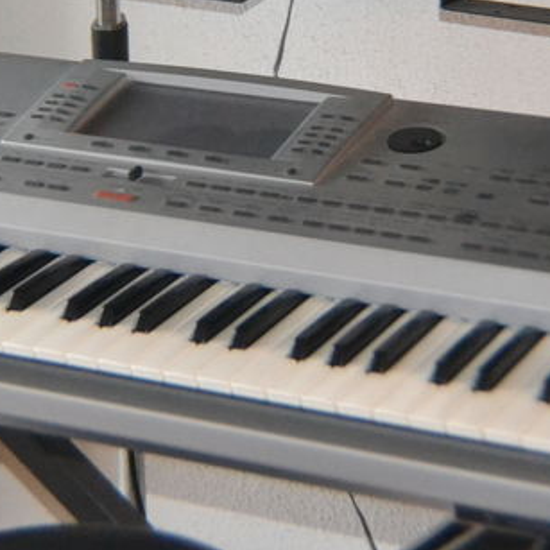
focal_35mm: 108
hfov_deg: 16.1
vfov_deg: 16.0
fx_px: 1941
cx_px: 152
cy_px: 89
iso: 3200
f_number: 4
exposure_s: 1/60
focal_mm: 26
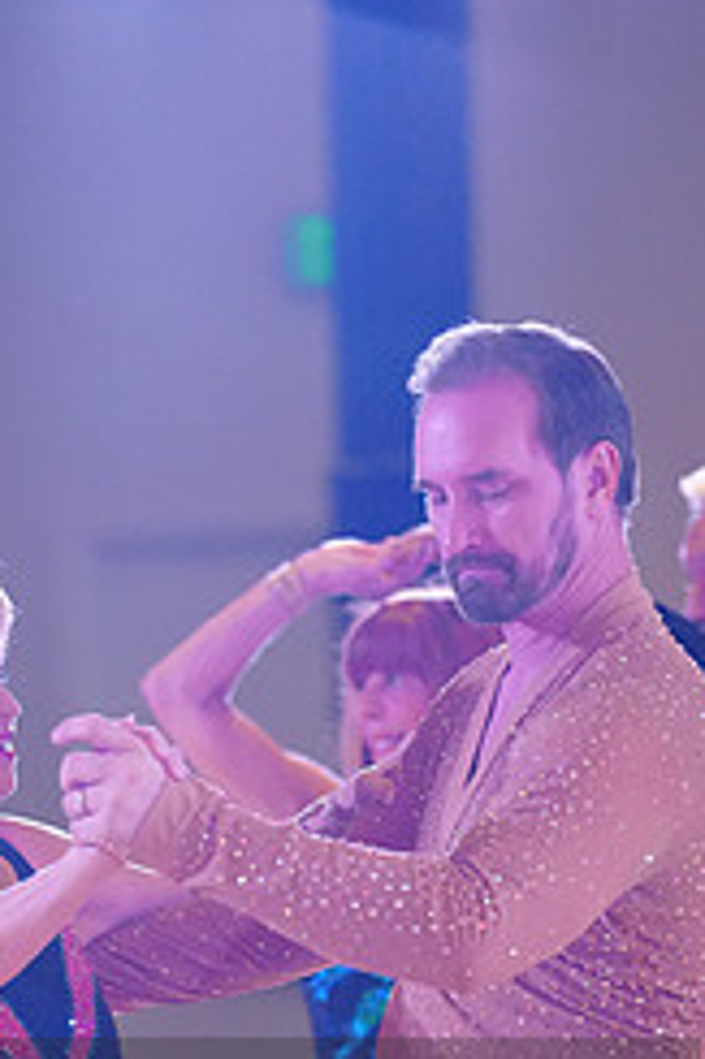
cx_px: 106
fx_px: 11295
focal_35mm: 384
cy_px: 1184
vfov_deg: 5.4
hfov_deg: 3.6
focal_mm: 162
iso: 5000
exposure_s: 1/400
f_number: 2.8
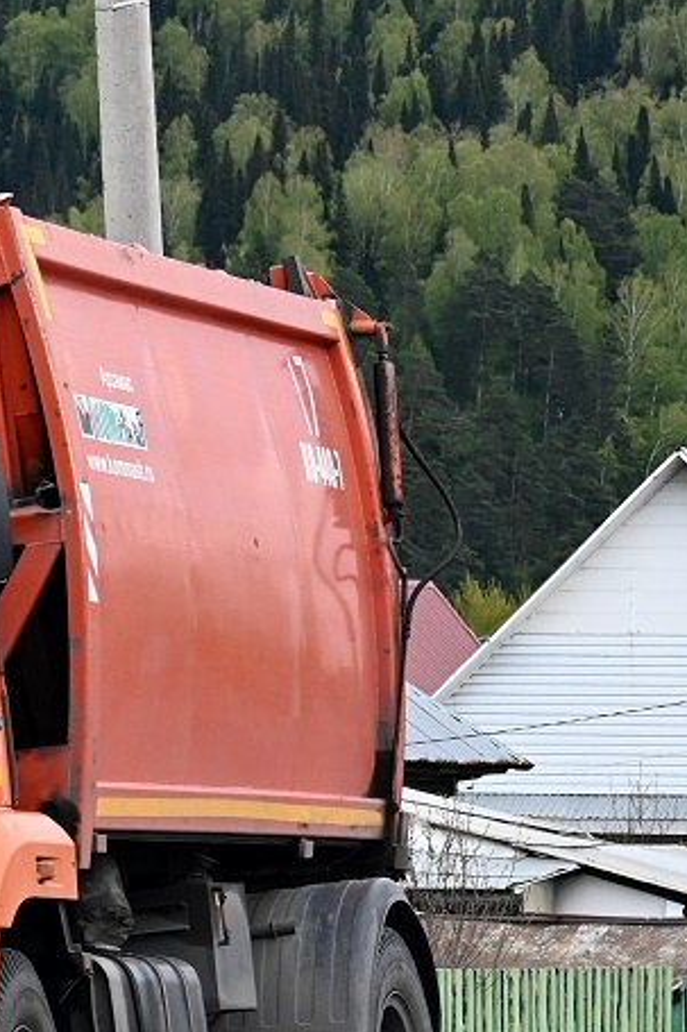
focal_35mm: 277
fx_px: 7935
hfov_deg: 4.9
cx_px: -397
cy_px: 633
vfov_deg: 7.4
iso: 400
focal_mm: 70
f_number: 5
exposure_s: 1/1250
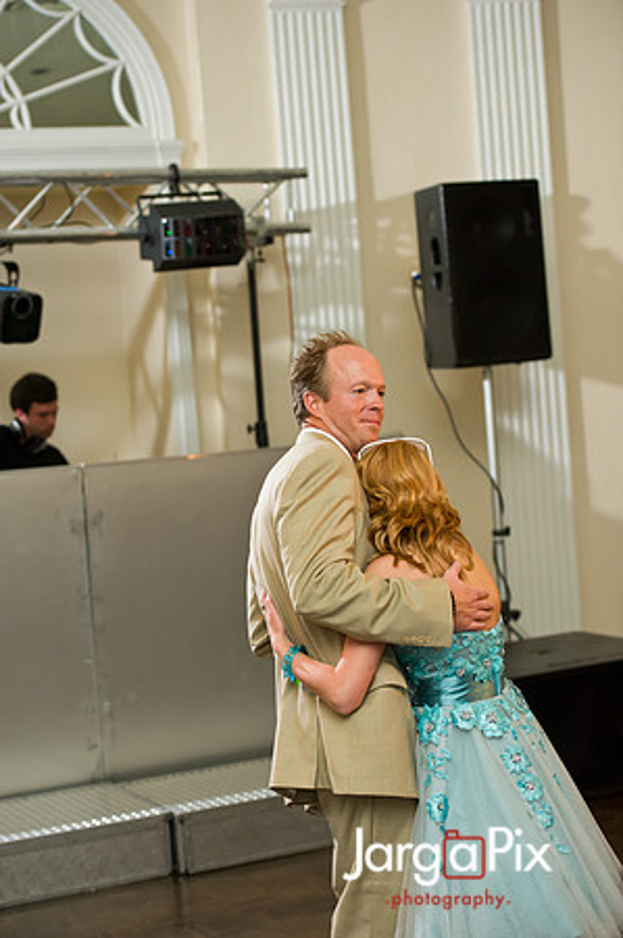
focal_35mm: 70
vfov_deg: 28.9
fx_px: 1821
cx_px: 312
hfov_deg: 19.4
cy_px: 469
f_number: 3.2
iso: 1600
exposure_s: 1/125
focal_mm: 70
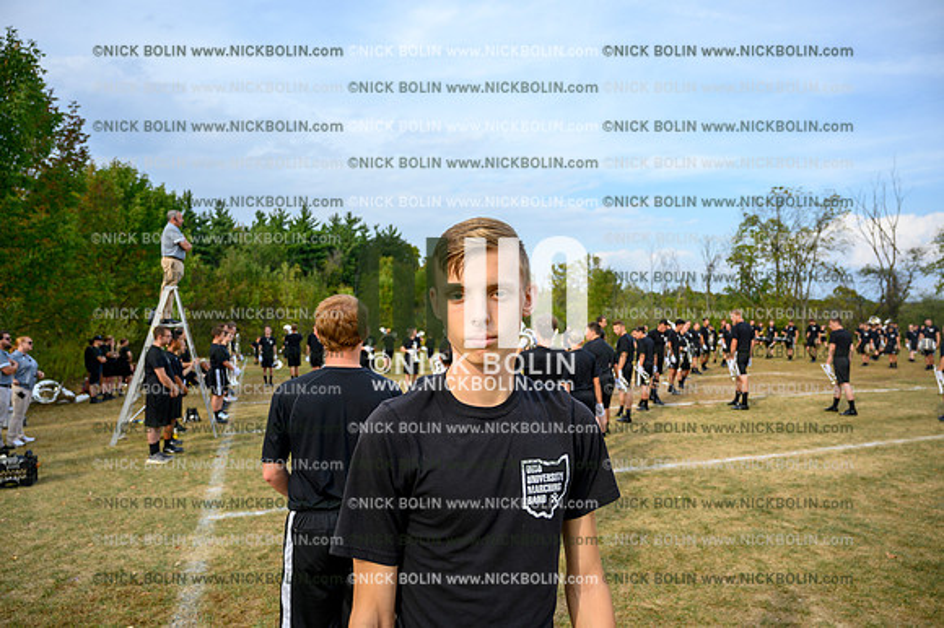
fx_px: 629
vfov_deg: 53.1
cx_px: 472
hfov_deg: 73.8
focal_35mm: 24
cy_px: 314
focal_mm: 24
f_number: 4.5
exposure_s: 1/800
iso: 200
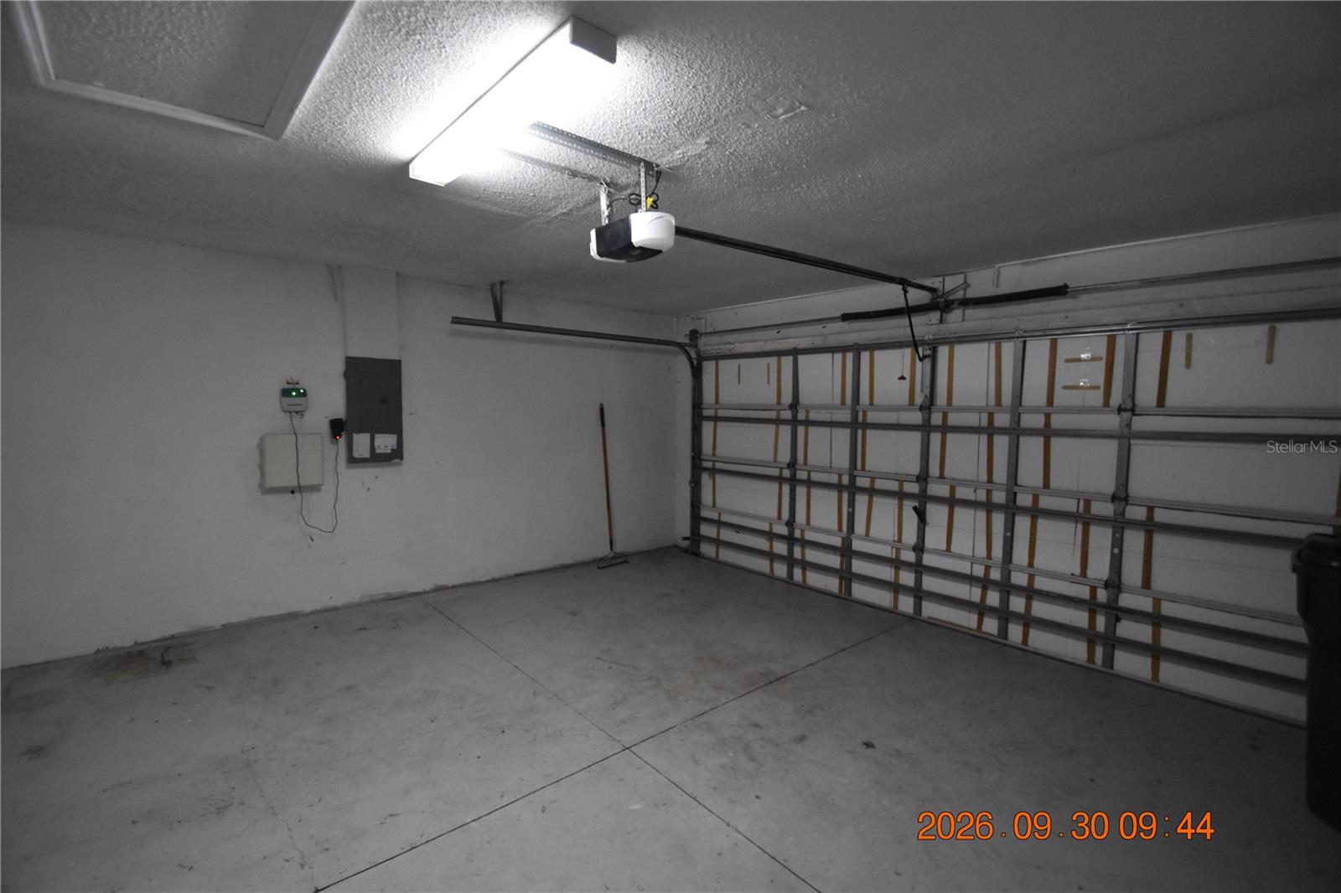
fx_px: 559
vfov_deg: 77.3
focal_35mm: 15
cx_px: 670
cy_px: 446
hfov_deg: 100.4
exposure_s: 1/60
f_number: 3.5
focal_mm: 10
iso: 2800
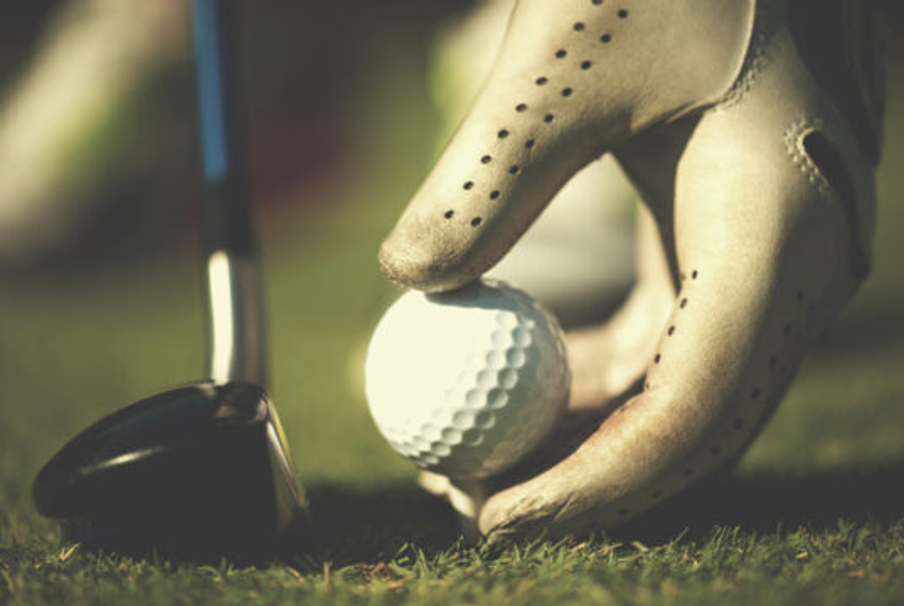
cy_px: 303
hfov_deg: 19.4
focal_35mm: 105
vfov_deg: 13.1
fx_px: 2641
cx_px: 452
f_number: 3.2
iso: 100
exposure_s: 1/1250
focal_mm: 105
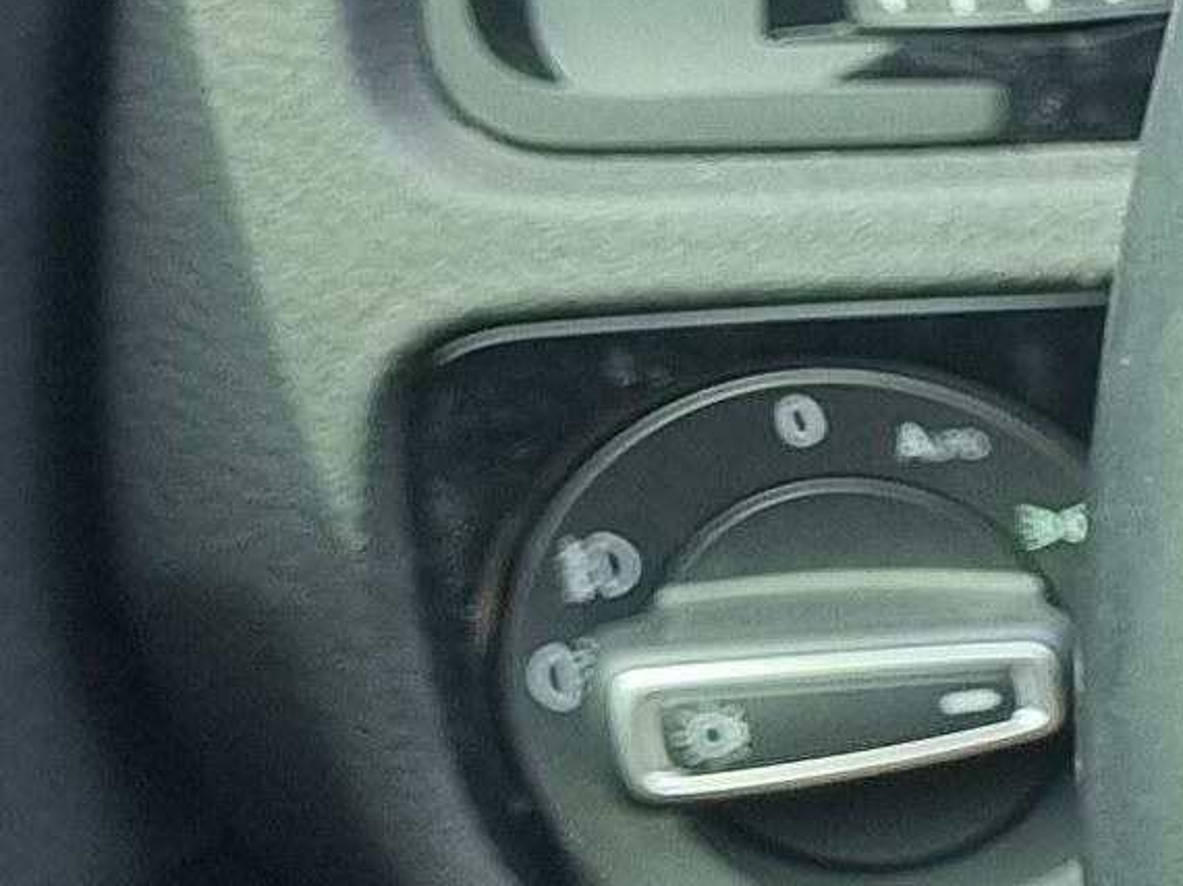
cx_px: 3420
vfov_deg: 8.1
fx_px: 6286
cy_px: 637
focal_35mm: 184
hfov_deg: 9.0
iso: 64
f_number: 1.8
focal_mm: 5.4
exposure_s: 1/120
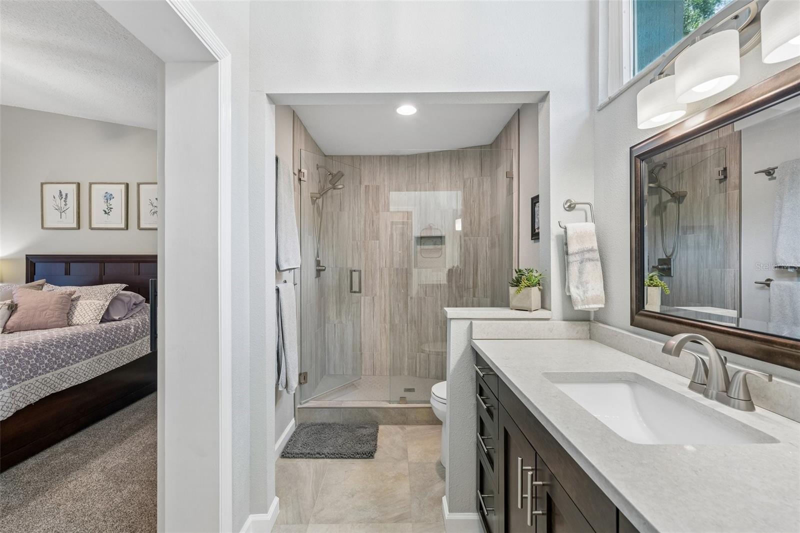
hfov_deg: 100.4
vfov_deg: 77.3
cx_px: 400
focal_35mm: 15
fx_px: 333
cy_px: 266
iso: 800
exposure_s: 1/40
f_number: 8
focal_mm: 15
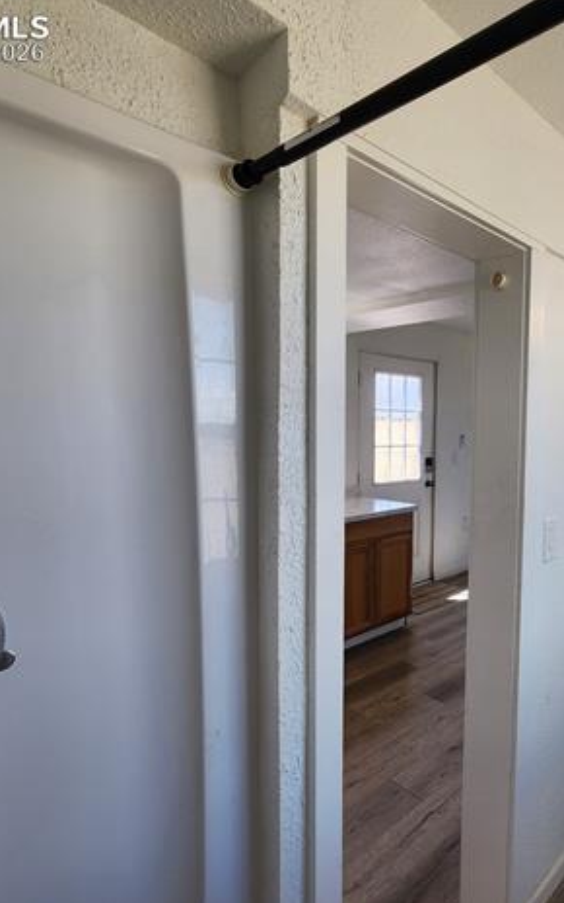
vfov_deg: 88.0
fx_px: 467
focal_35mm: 19
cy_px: 460
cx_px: 428
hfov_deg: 58.7
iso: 50
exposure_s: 1/140
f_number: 2.2
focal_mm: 2.2
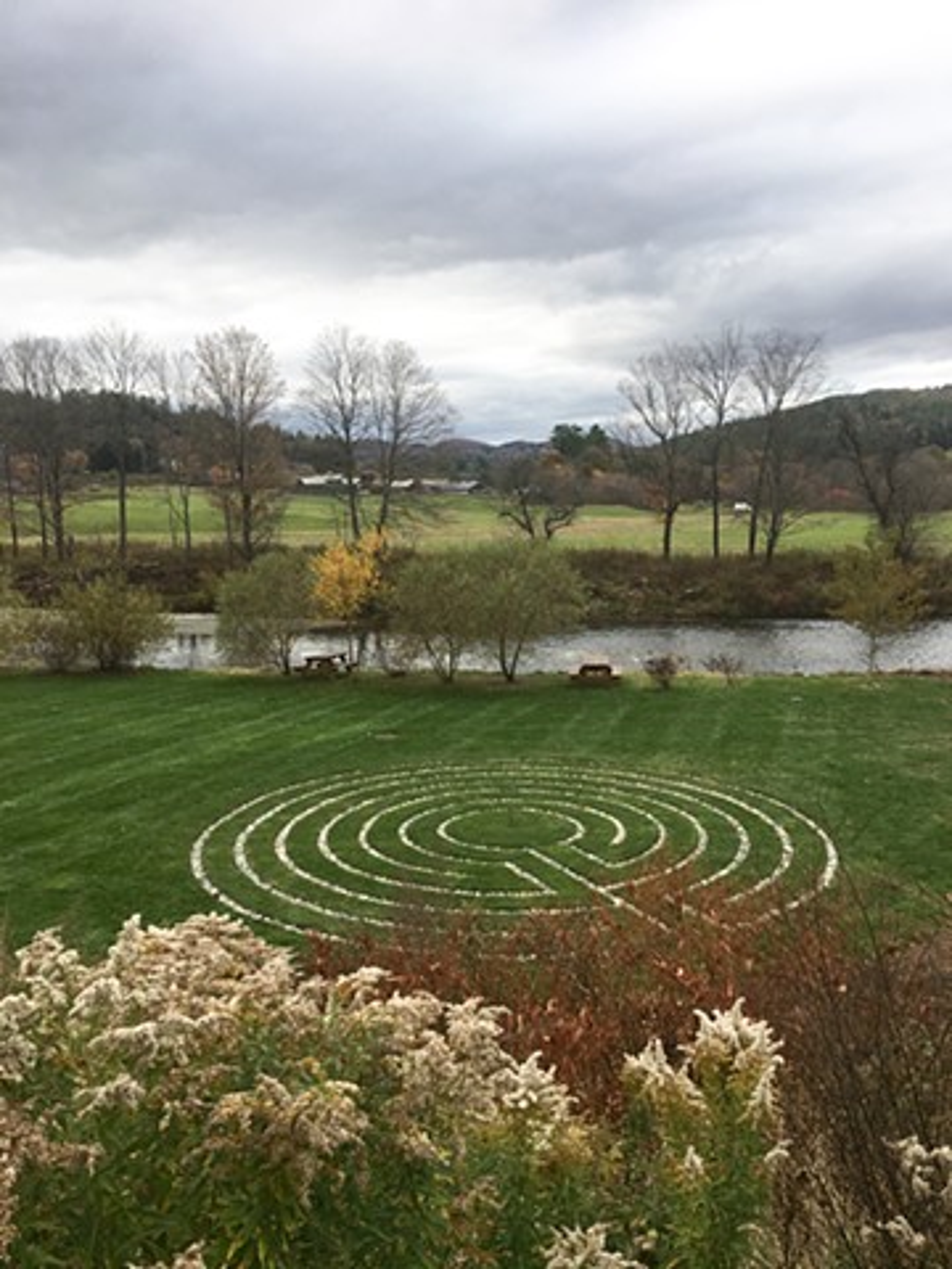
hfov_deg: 48.2
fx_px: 1063
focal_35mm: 29
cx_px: 476
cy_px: 634
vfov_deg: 61.7
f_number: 2.2
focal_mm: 4.2
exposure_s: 1/444
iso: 25
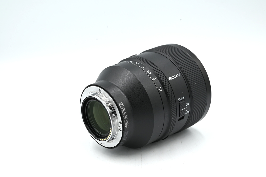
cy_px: 88
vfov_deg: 21.2
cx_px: 133
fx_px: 473
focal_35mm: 64
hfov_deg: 31.4
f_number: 14
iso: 100
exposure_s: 1/15
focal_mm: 64
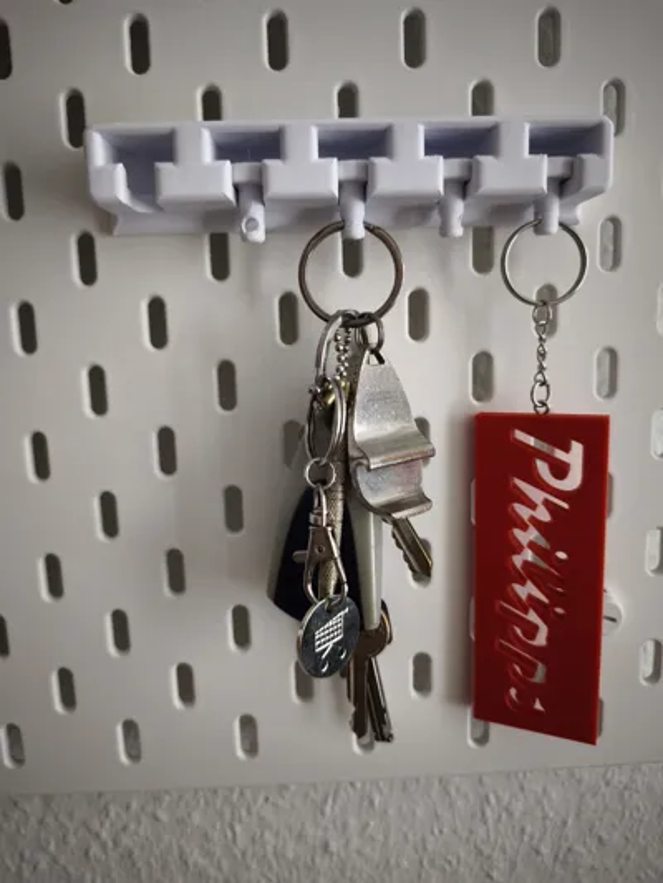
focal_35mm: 23
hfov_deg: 58.9
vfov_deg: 73.9
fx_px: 587
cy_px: 442
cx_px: 332
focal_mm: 6.57
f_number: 1.6
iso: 640
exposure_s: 1/33.3
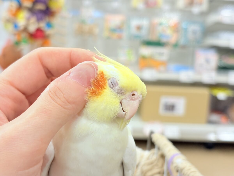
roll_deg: -3.0
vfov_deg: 28.0
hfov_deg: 36.8
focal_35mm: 52
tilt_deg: -10.2
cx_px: 117
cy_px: 88
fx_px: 352
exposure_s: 1/50
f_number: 1.6
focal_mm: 5.96
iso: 50
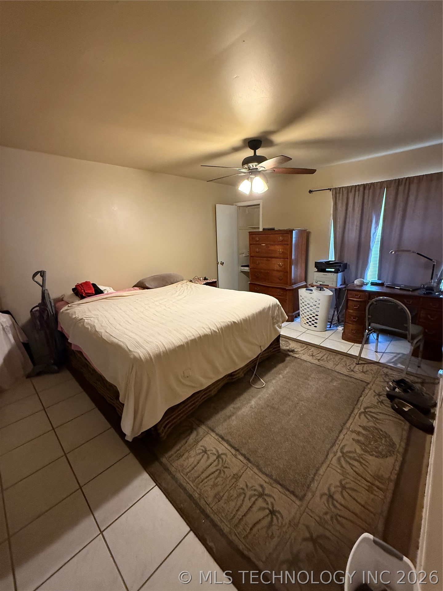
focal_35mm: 14
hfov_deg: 85.7
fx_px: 239
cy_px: 296
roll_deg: +0.4
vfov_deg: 102.1
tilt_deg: -14.7
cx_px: 222
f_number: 2.2
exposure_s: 1/60
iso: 640
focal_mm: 2.22
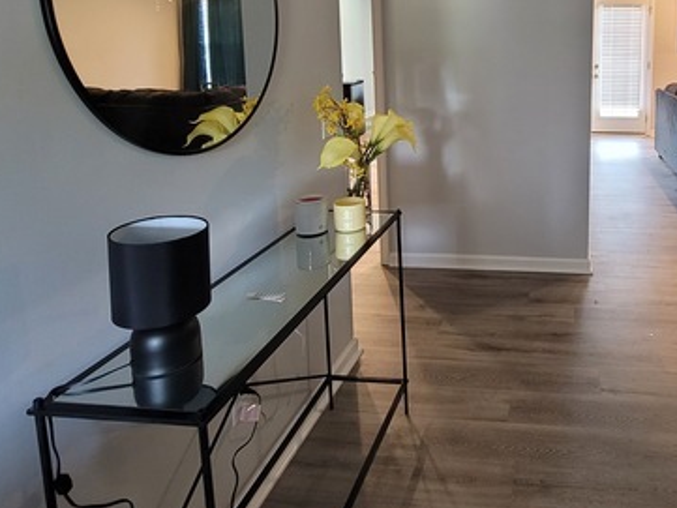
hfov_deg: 66.3
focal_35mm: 24
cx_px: 522
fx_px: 470
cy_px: 105
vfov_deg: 53.3
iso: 400
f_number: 2.2
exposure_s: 1/30
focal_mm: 2.2
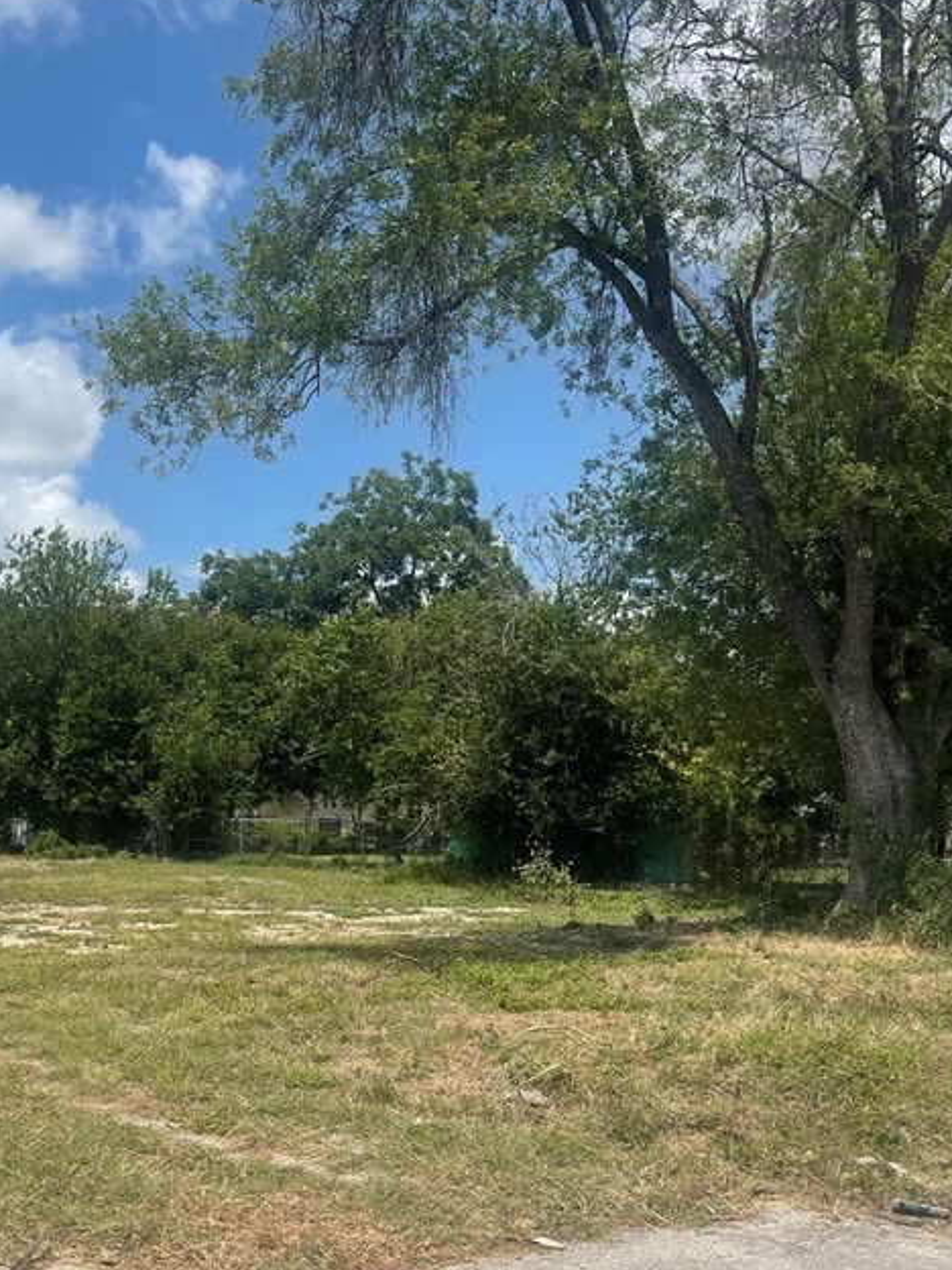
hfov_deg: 35.1
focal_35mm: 41
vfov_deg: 45.2
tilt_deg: +2.4
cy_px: 834
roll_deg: -0.9
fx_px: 1503
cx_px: 417
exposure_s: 1/4049
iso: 32
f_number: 1.6
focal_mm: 5.1
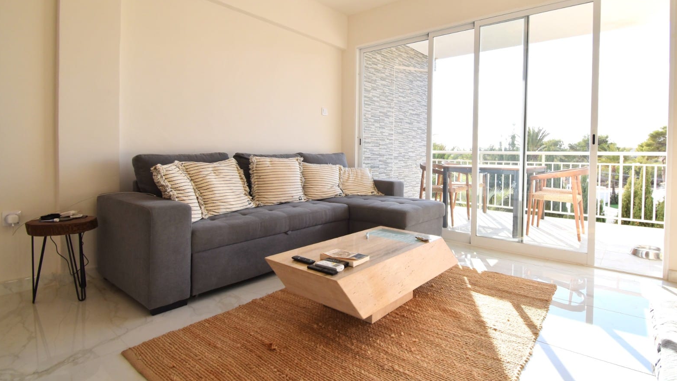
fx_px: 323
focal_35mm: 18
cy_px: 165
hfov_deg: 92.3
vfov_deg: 60.8
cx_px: 378
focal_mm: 10
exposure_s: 1/250
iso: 200
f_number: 6.3
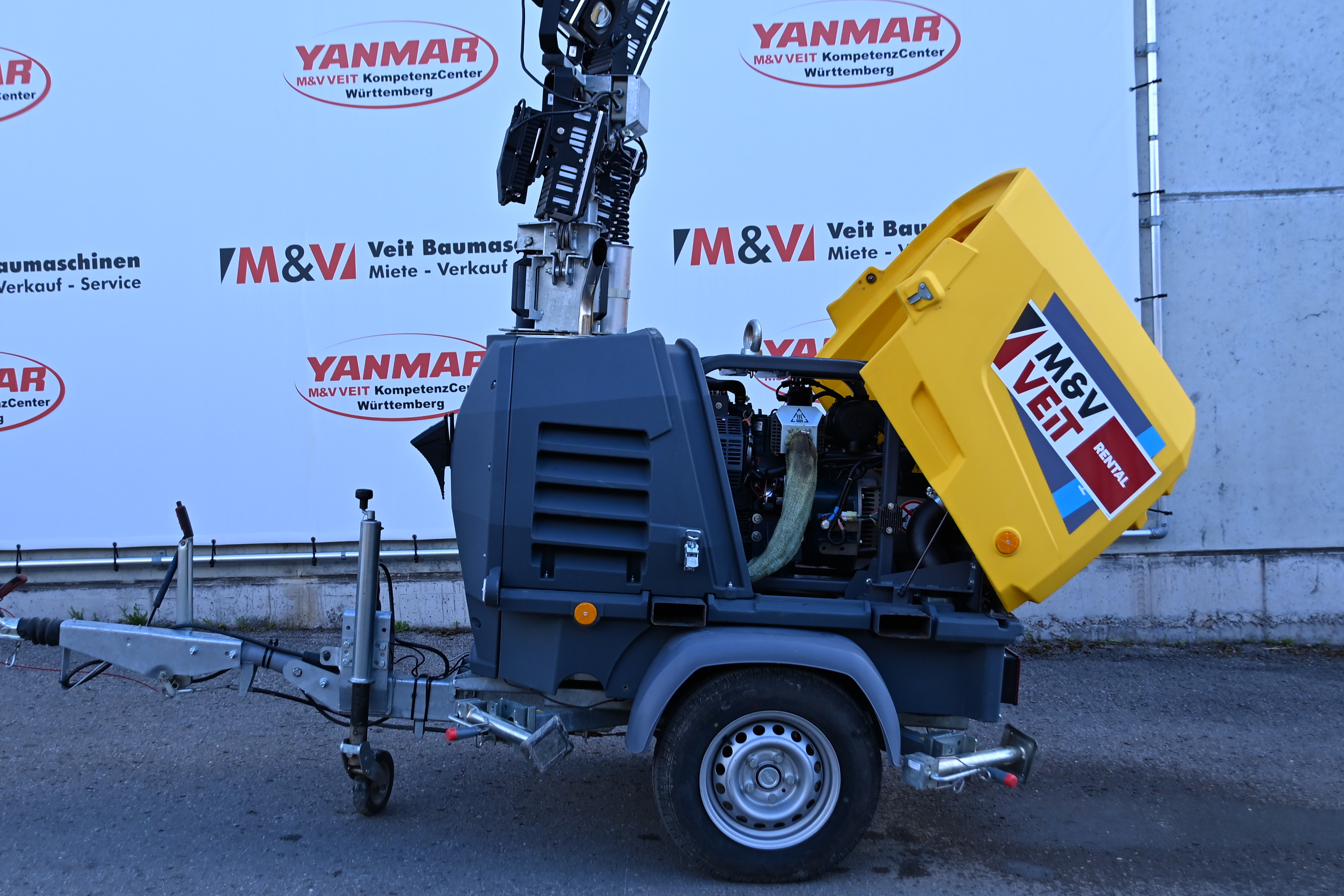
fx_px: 1493
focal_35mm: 40
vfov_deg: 33.4
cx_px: 569
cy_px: 414
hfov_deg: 48.3
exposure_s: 1/250
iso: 200
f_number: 5.6
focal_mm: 22
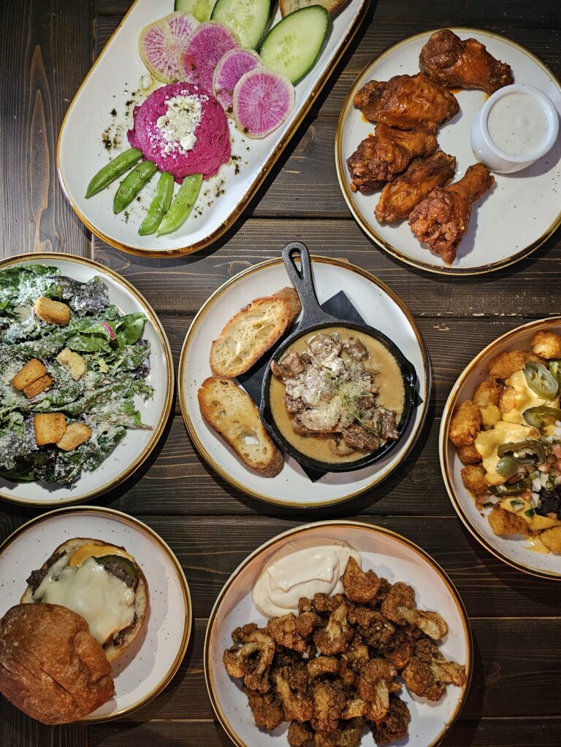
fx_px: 497
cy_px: 374
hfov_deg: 58.9
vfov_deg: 73.9
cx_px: 280
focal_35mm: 23
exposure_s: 1/120
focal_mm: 6.3
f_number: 1.7
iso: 640
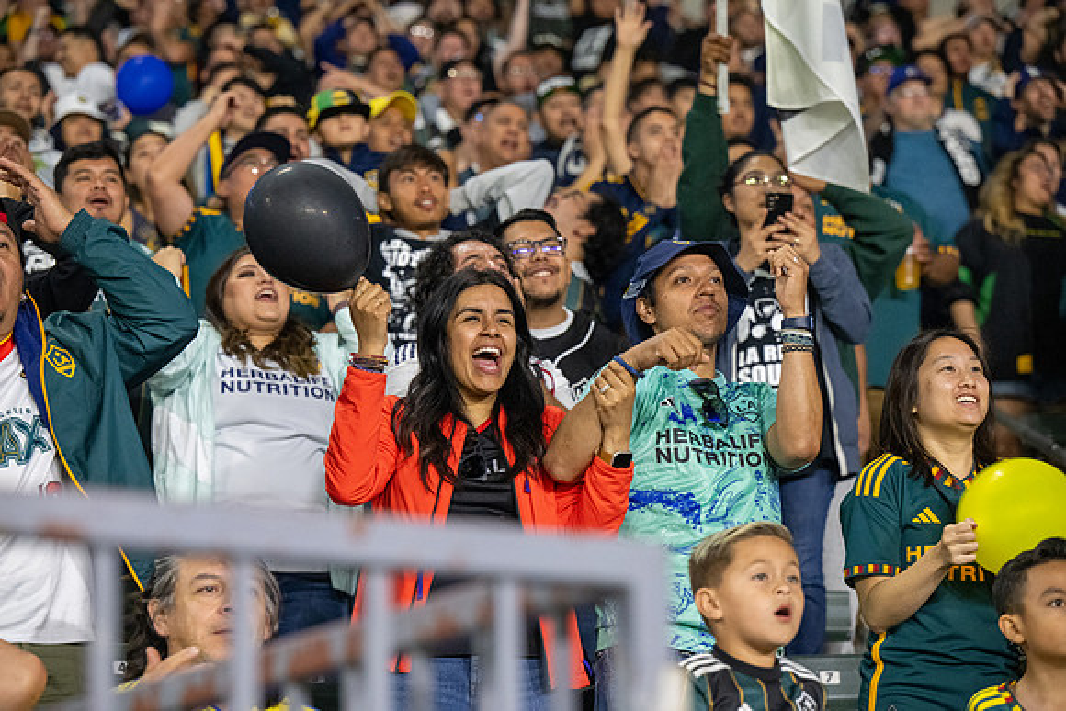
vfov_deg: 11.4
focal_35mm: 120
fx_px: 3554
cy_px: 356
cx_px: 533
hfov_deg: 17.1
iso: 7200
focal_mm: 120
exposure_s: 1/400
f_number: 4
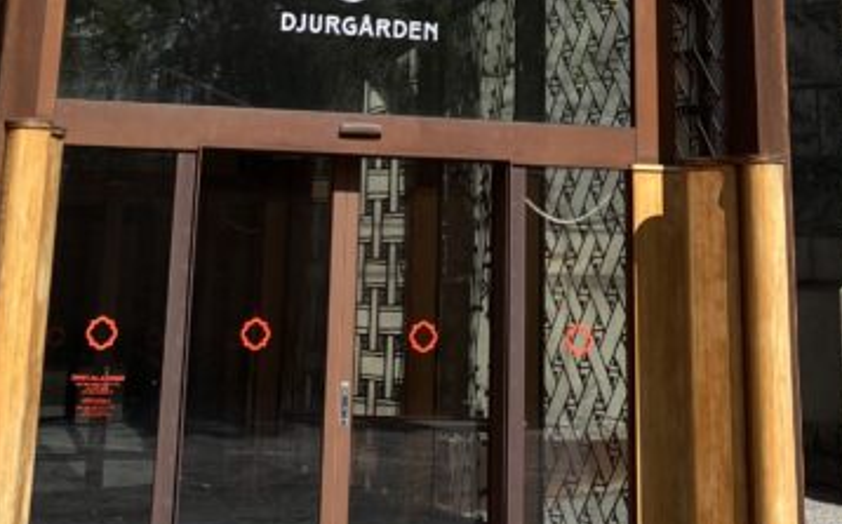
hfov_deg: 24.4
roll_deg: -2.7
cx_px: 461
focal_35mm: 85
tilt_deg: +22.0
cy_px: -456
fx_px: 1949
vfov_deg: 13.5
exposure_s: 1/2000
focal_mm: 3.99
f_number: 1.8
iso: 32
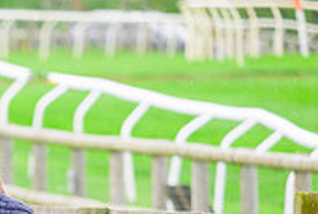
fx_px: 6636
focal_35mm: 750
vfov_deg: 1.8
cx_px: -189
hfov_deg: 2.7
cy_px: 322
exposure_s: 1/640
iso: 1600
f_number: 5.6
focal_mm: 220
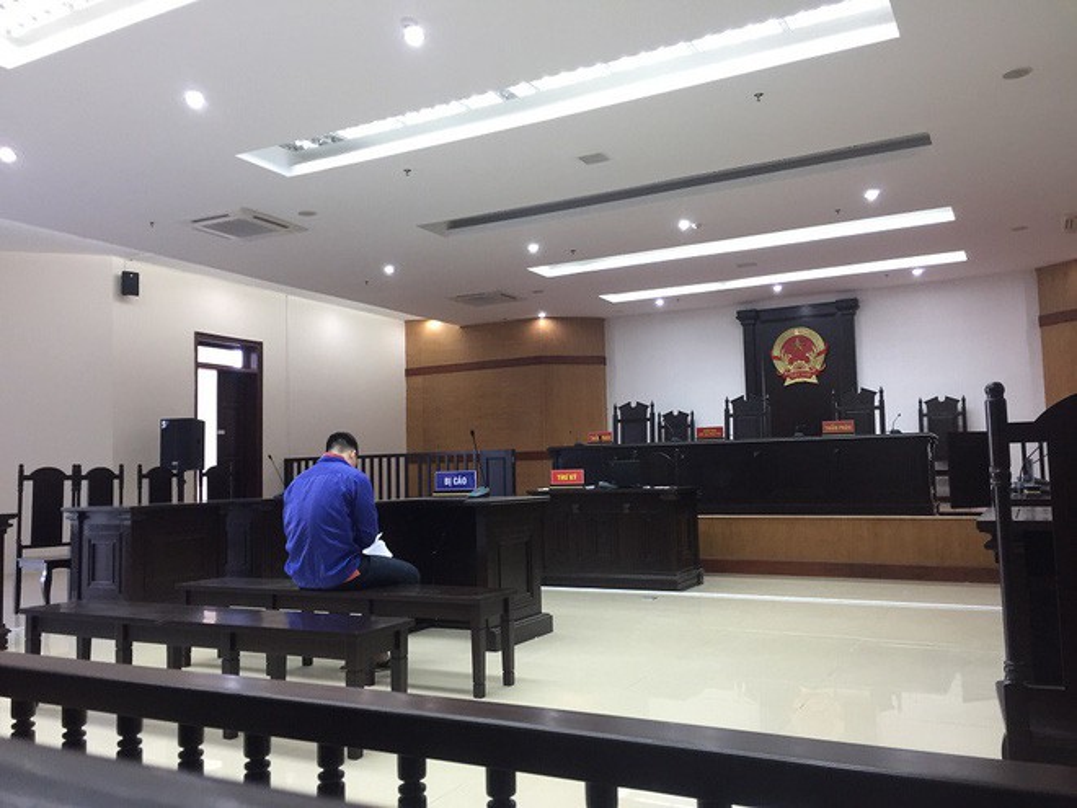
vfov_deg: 48.2
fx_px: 902
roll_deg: +0.6
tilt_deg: +3.5
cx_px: 538
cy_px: 404
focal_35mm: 29
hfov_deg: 61.7
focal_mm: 4.15
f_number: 2.2
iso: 64
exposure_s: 1/33
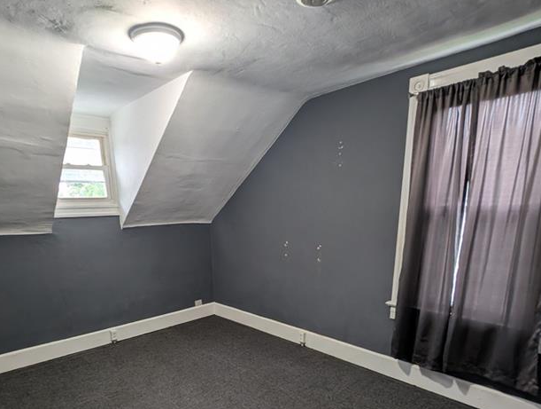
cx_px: 234
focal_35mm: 20
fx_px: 313
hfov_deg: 81.2
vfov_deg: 63.4
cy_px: 291
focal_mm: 2.23
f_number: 1.95
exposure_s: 1/24
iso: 120
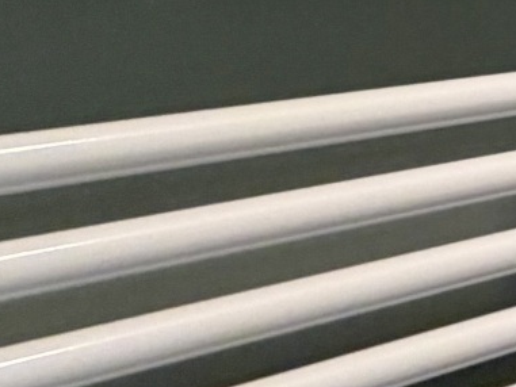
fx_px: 1402
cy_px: -34
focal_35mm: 94
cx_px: 1674
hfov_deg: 10.5
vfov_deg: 15.3
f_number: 2.2
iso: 250
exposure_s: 1/121
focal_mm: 2.22
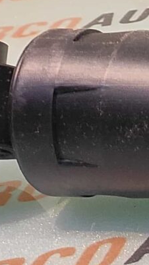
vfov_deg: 18.1
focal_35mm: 118
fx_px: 829
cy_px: 111
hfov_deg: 7.1
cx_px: 634
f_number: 1.79
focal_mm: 4.74
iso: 219
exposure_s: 1/33
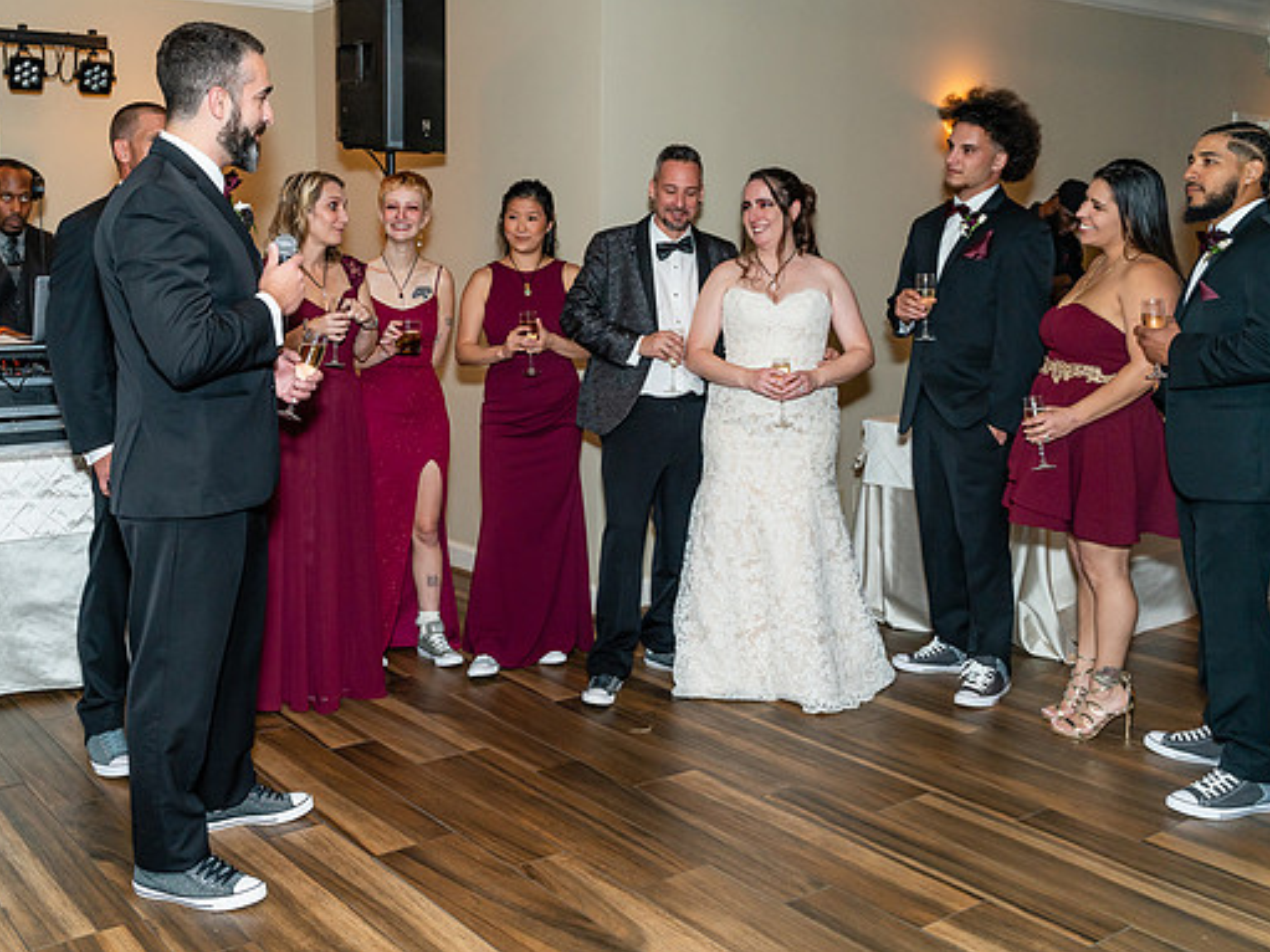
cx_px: 505
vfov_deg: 39.5
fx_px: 1320
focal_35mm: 36
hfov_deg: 51.0
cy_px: 404
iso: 800
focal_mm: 28
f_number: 4.5
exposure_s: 1/80
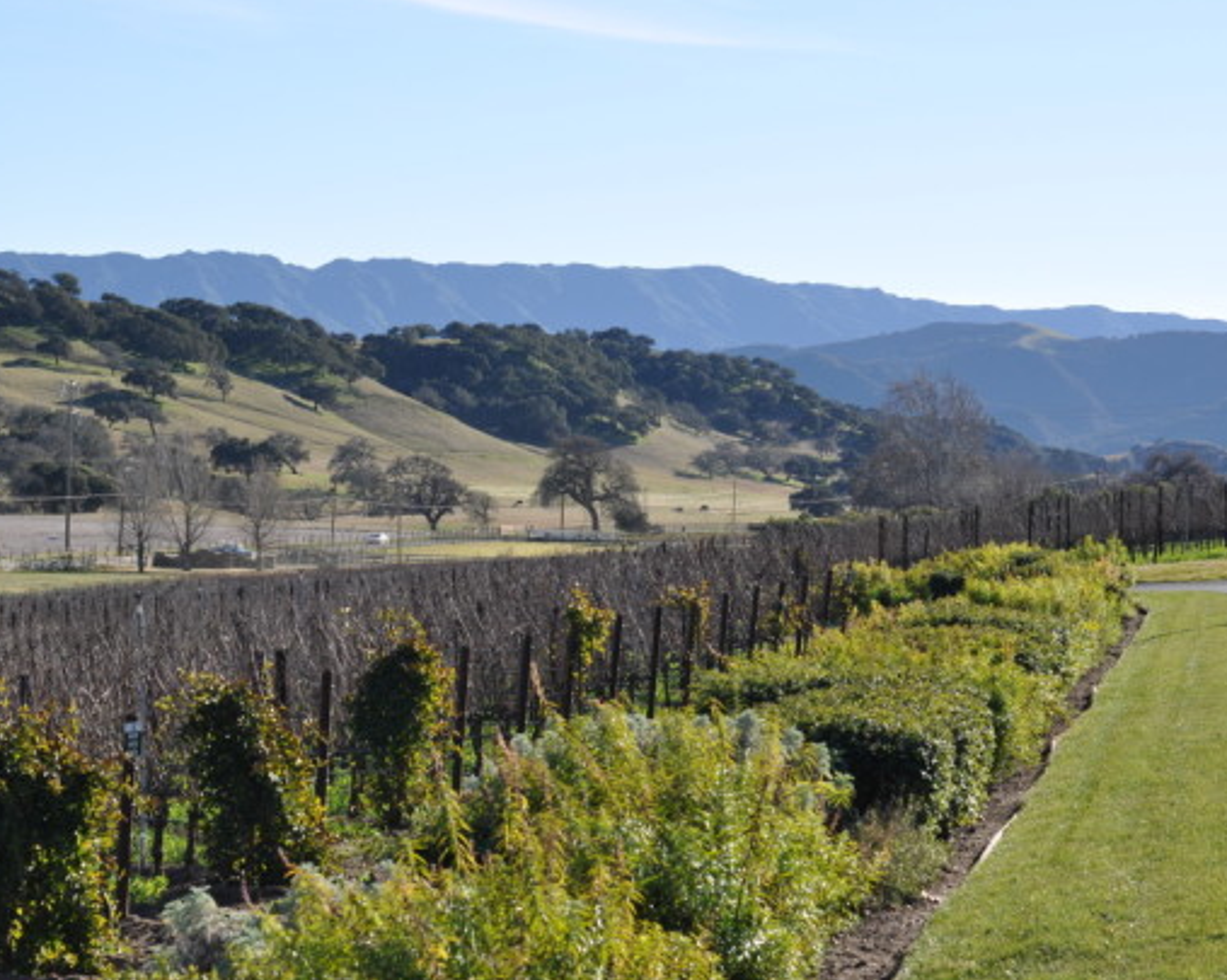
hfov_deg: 22.2
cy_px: 488
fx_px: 3121
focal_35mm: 86
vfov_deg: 17.8
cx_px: 523
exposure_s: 1/320
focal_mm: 50
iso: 200
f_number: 9
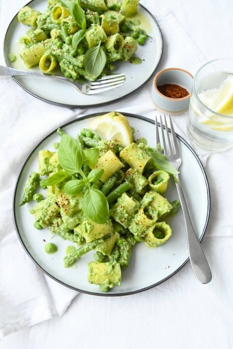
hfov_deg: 34.2
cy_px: 174
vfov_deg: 49.5
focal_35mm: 39
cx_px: 116
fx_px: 378
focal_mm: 26
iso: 4000
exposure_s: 1/90
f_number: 8
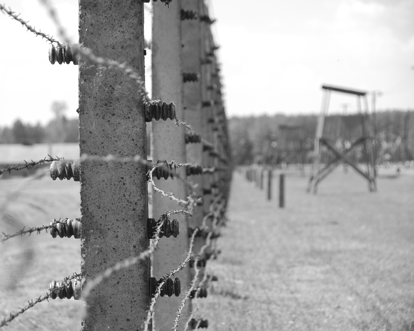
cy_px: 166
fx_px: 1654
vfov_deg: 11.4
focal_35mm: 135
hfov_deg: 14.3
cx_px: 166
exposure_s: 1/400
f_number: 5.3
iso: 200
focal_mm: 80
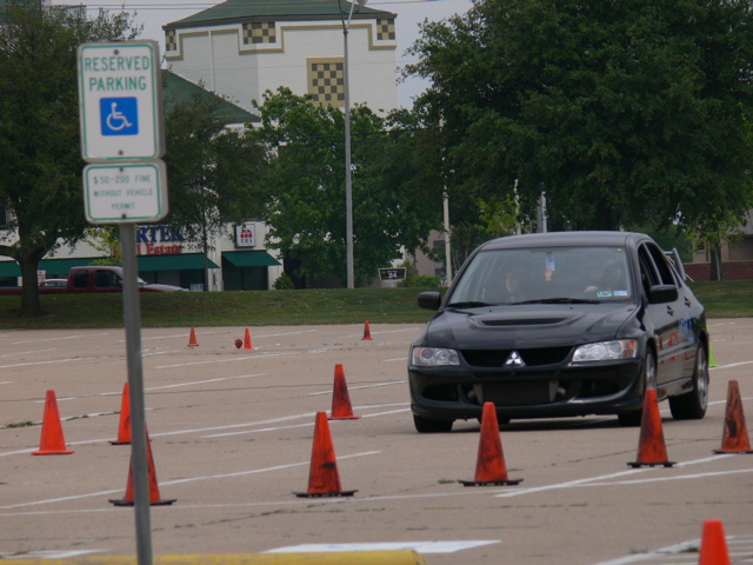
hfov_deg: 4.7
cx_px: 376
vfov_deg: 3.5
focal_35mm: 420
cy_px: 282
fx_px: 9136
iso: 100
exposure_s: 1/800
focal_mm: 88.8
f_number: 5.6
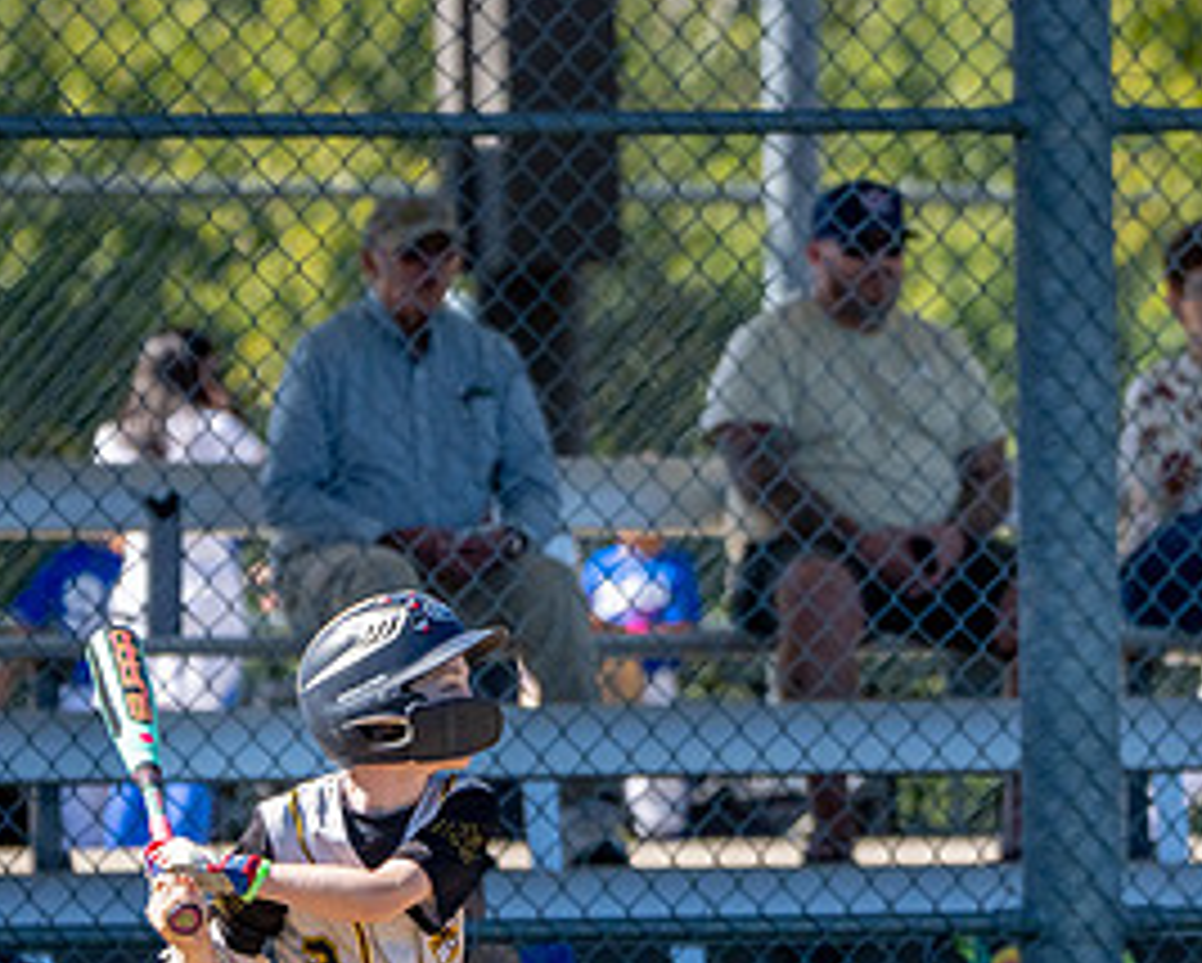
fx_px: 24315
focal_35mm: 683
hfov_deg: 2.8
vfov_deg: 2.3
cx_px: 830
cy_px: 924
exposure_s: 1/4000
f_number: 5.6
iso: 800
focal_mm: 229
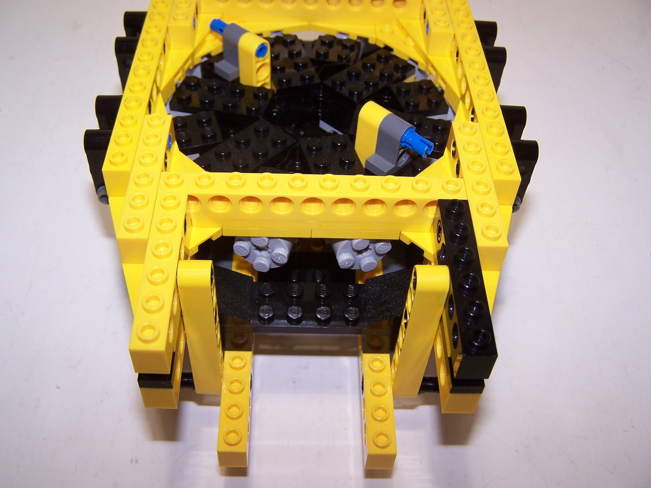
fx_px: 715
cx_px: 326
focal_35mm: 38
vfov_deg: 37.7
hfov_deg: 49.0
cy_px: 244
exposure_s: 1/60
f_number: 2.8
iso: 80
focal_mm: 6.3
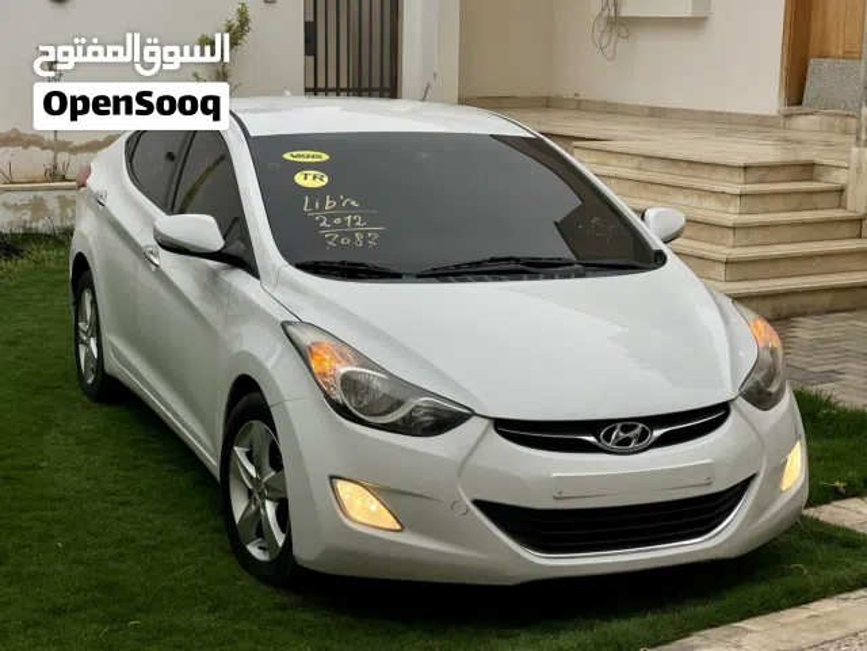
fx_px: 1603
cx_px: 434
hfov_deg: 30.3
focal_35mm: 64
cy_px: 326
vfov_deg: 22.9
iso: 32
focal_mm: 7.5
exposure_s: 1/121
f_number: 2.2
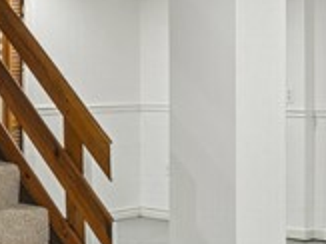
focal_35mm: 96
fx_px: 903
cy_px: 98
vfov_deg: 15.4
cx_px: 52
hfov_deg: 20.2
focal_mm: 15
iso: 125
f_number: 11
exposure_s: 1/1.67
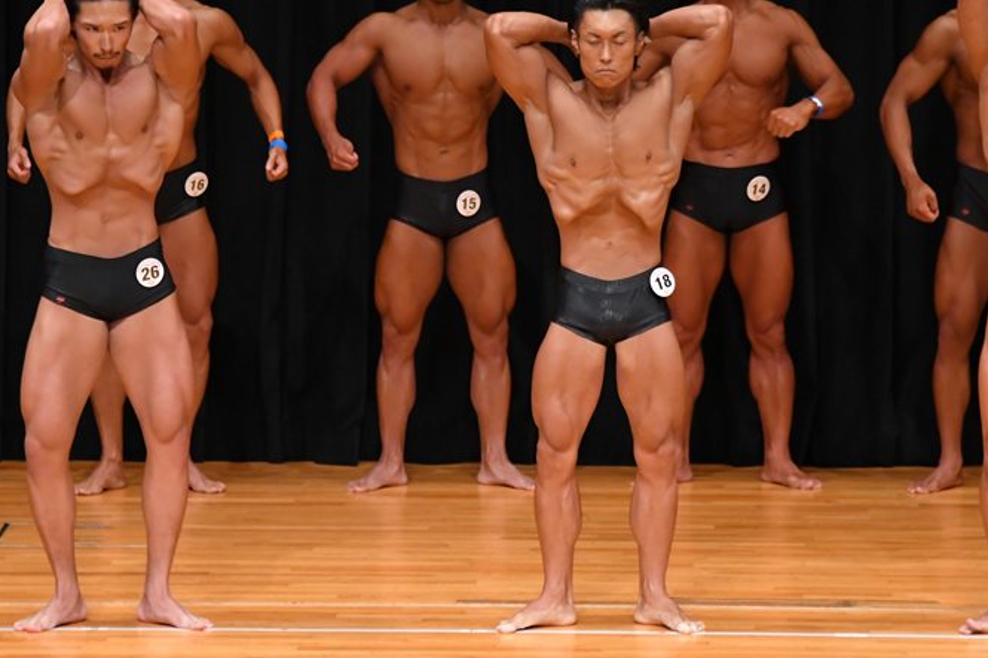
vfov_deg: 4.1
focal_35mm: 332
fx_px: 9109
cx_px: 448
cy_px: 288
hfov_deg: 6.2
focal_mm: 190
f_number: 5.6
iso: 4000
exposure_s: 1/400
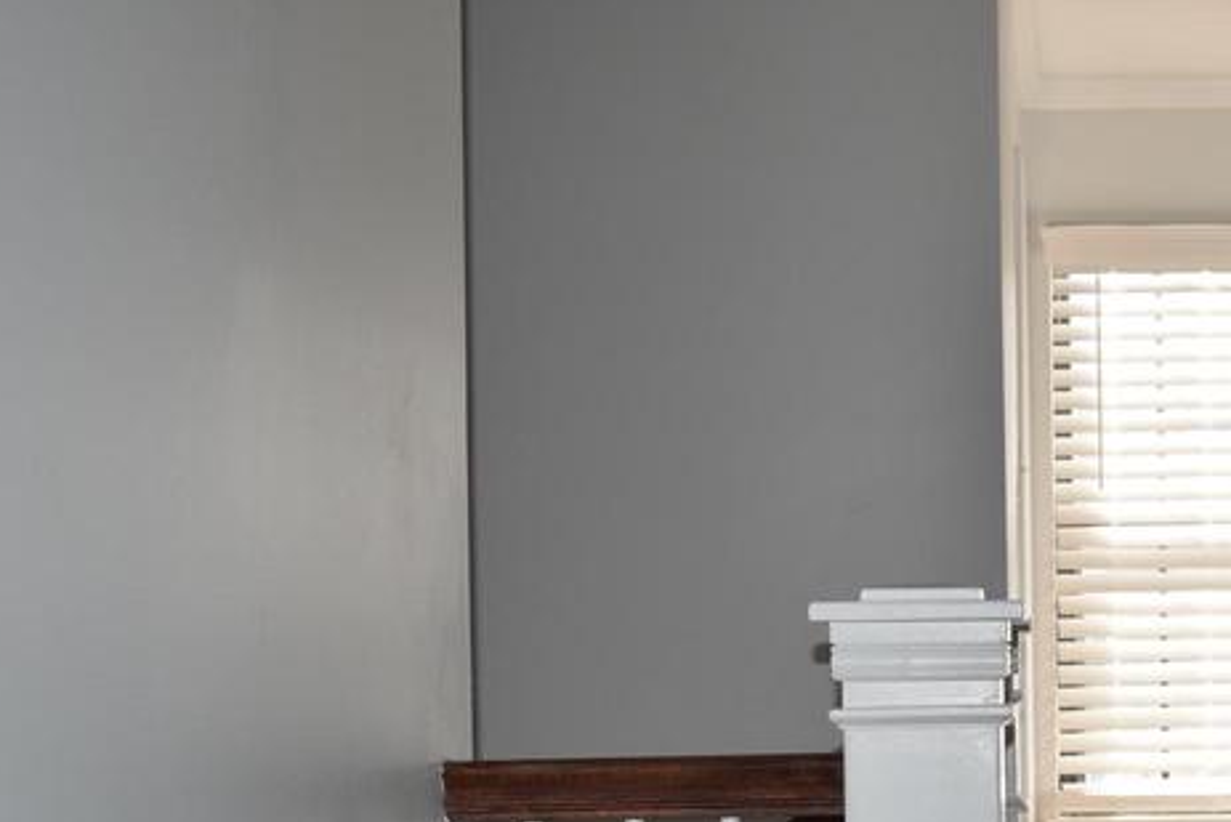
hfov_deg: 26.6
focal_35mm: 73
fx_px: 2497
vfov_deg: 18.3
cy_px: 767
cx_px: 1149
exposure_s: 1/200
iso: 200
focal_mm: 22
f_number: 5
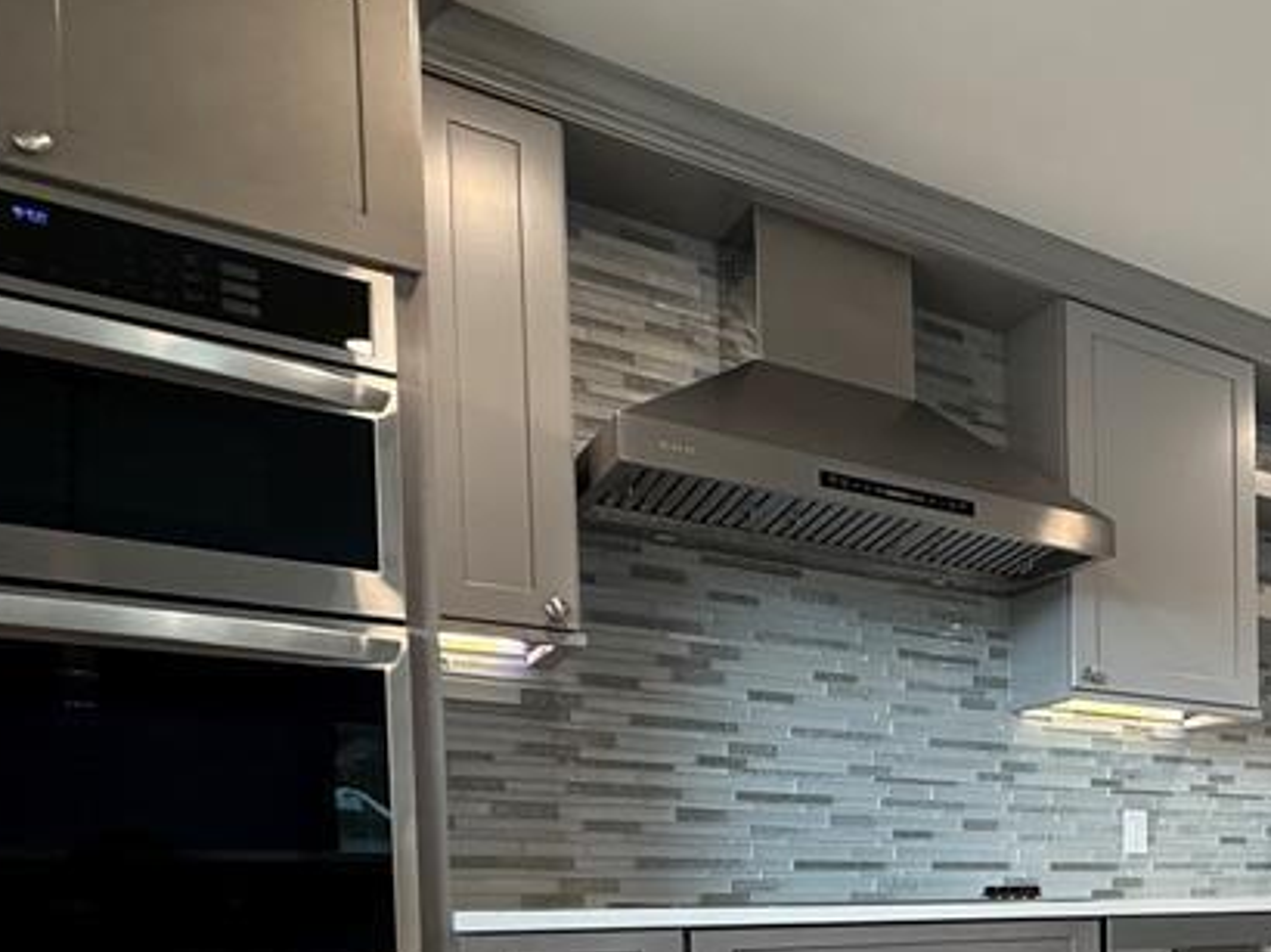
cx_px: 1538
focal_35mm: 35
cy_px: 924
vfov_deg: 37.0
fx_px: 1284
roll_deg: +0.0
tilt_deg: -0.5
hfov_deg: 38.4
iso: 200
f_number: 2.2
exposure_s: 1/120
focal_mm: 2.22
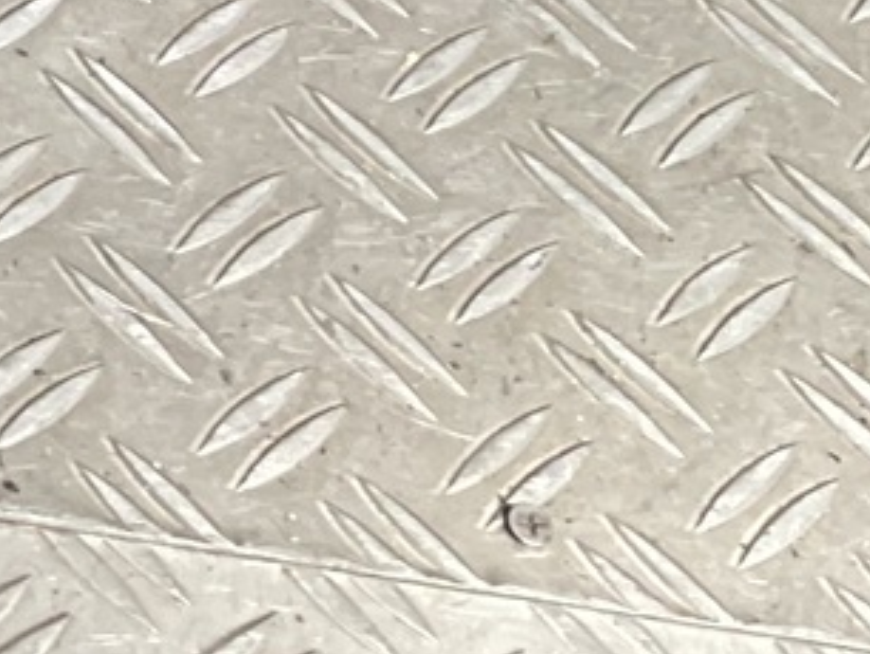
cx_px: -1197
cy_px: -1410
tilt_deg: -36.4
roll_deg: -4.9
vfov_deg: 6.9
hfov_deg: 9.3
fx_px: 4804
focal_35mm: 191
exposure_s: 1/105
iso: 16
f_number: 1.8
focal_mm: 3
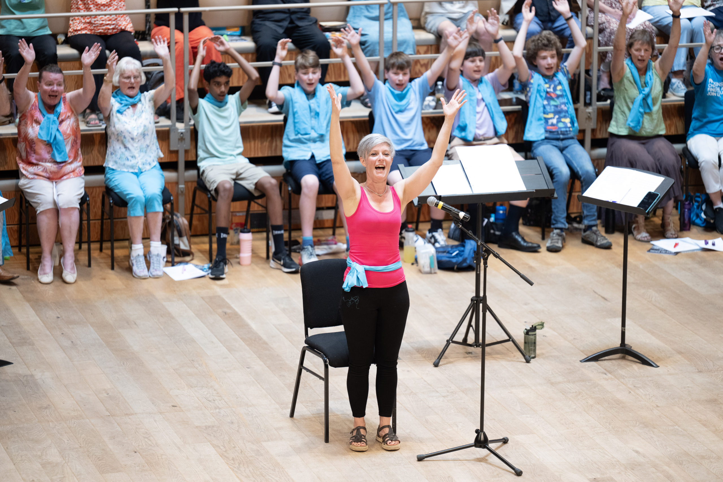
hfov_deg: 13.2
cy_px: 241
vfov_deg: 8.9
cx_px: 362
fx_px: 3113
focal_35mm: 155
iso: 1600
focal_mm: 155
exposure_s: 1/160
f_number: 2.8
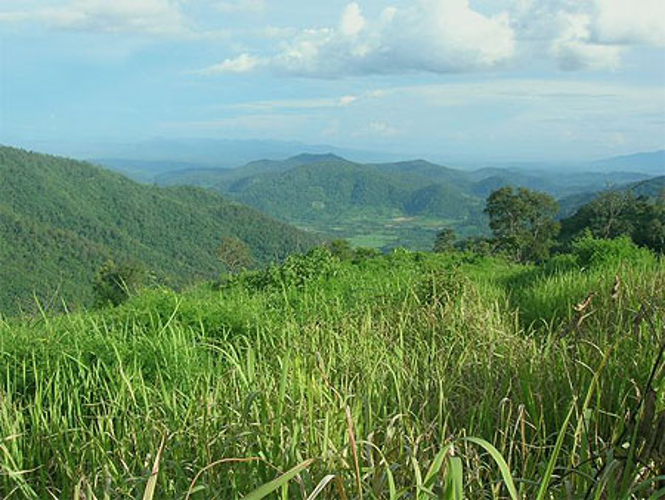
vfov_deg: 37.8
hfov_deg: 49.0
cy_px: 250
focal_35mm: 38
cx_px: 332
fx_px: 730
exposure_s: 1/324
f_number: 4.8
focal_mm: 7.8
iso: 64
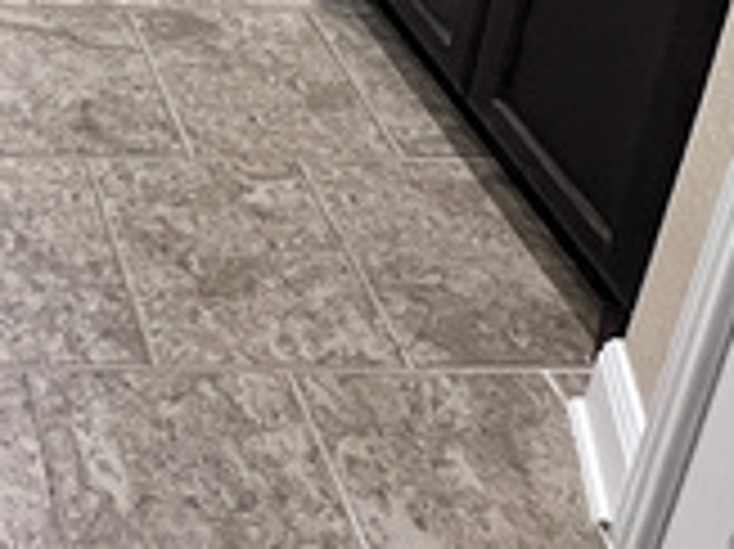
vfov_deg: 19.8
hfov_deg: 29.9
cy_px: -472
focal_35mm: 51
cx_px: -221
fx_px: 1081
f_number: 1.8
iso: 320
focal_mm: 1.57
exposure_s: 1/60
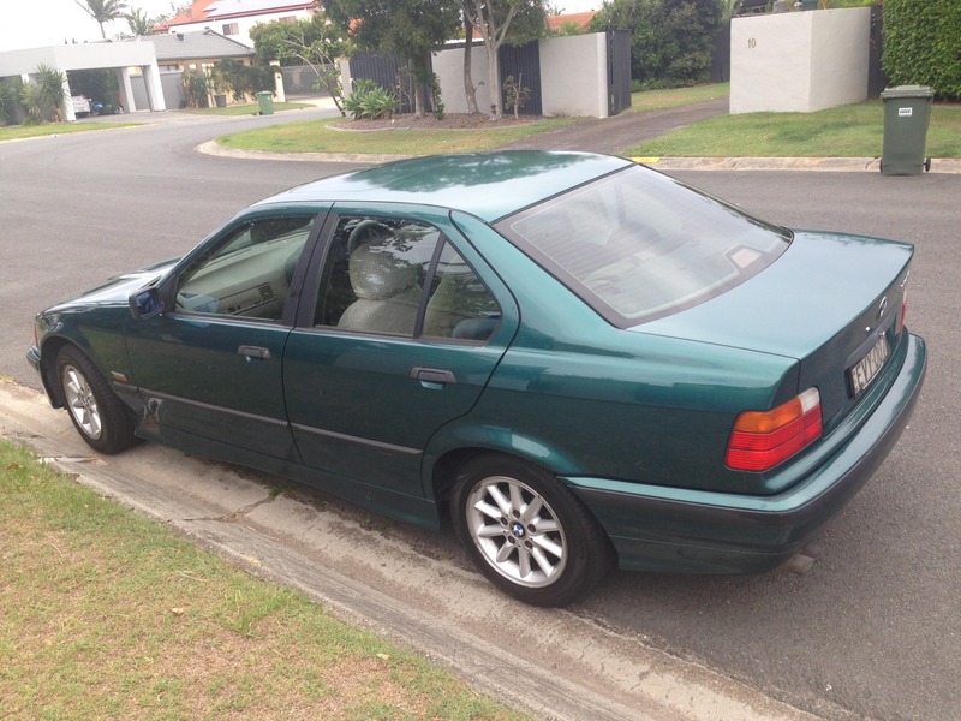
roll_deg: +3.7
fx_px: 916
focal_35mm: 33
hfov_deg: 55.4
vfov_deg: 42.9
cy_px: 360
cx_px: 480
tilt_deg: -17.7
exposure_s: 1/271
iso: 50
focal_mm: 4.12
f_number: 2.4
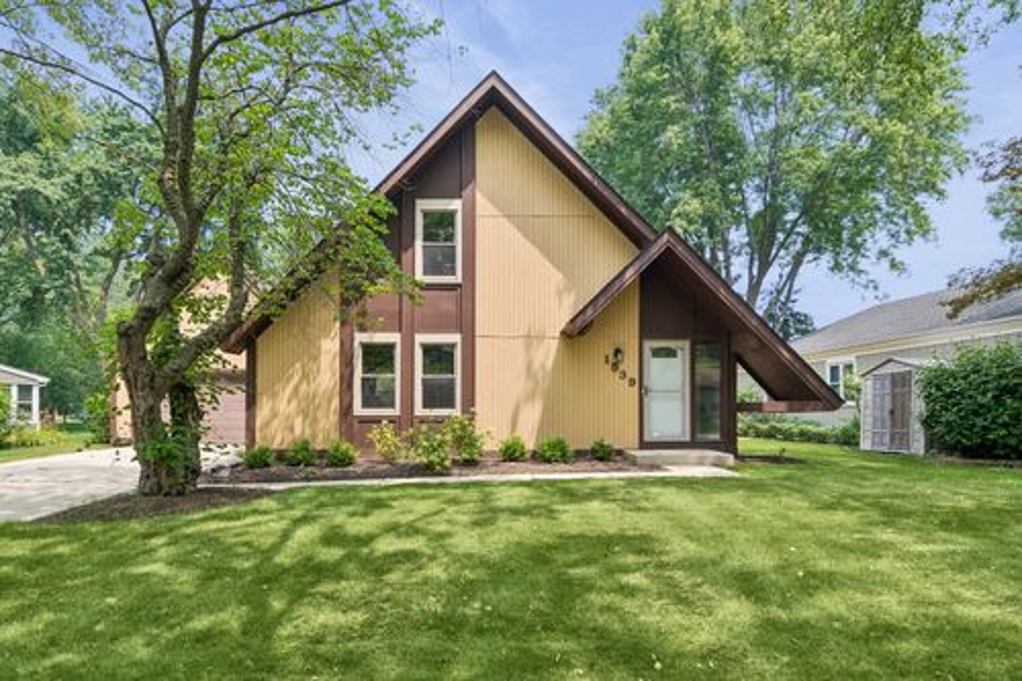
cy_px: 340
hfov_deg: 81.2
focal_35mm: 21
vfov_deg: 59.5
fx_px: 596
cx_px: 511
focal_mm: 14
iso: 250
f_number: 8
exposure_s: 1/200
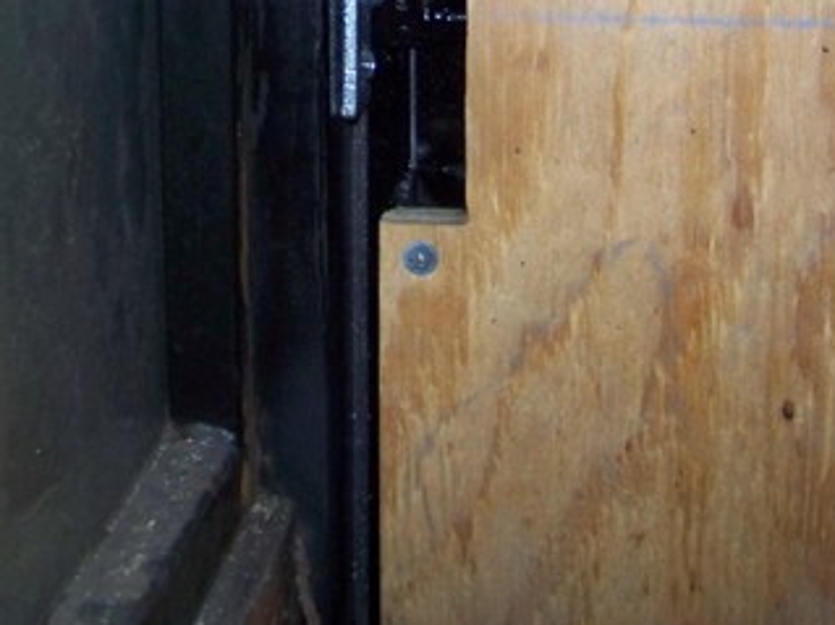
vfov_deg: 18.2
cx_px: 366
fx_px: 1905
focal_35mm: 79
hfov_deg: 24.7
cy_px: 7
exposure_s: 1/30
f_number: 2.8
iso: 200
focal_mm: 5.85
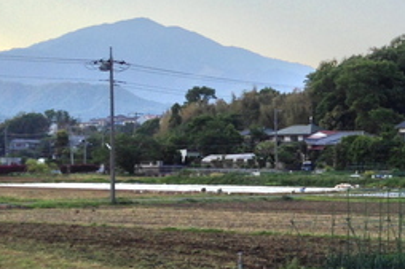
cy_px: 178
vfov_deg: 12.6
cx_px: 536
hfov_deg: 17.7
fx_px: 1214
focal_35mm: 108
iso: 50
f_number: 2.4
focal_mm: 4.13
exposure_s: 1/775
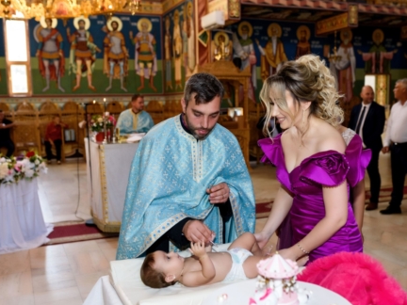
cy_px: 150
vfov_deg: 36.8
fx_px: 459
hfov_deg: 47.9
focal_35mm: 39
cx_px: 212
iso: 1600
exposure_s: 1/200
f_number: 3.2
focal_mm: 35
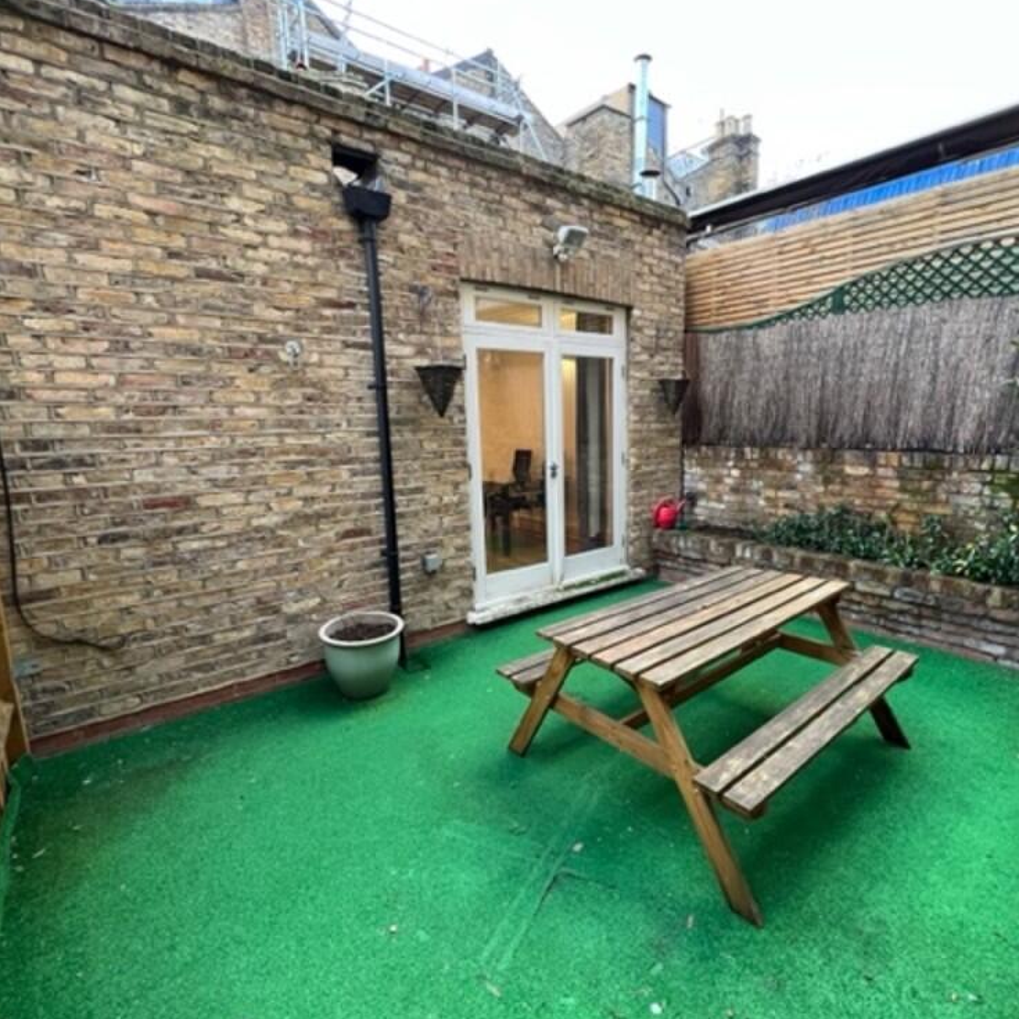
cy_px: 514
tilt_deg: -8.3
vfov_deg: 87.4
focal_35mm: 16
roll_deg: +1.2
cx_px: 553
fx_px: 533
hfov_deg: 87.2
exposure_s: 1/99
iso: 125
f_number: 1.8
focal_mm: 1.57
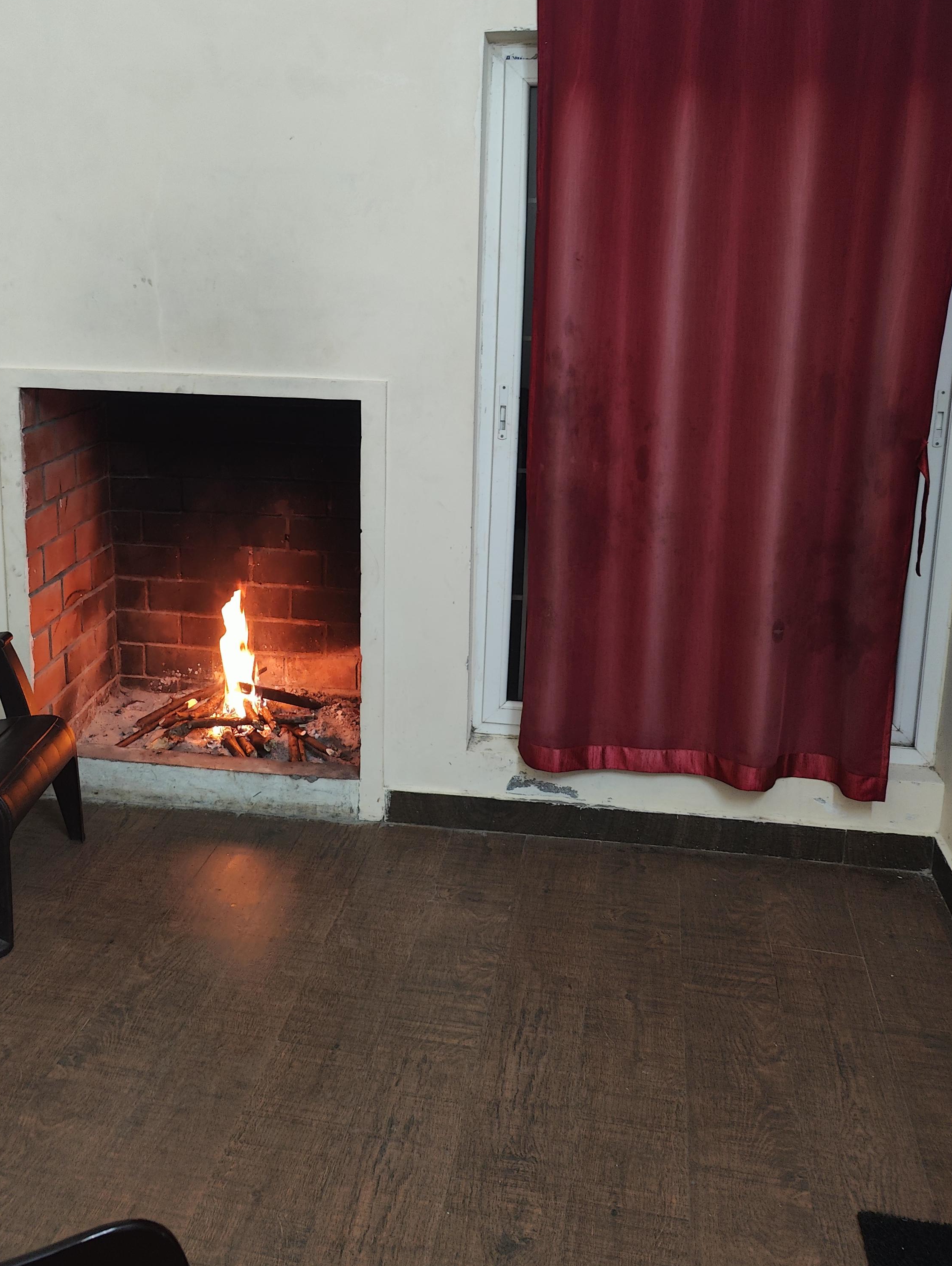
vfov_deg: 57.8
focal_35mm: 31
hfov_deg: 45.3
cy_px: 499
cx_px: 377
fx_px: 1135
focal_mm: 6.06
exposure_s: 1/33
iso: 500
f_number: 1.8
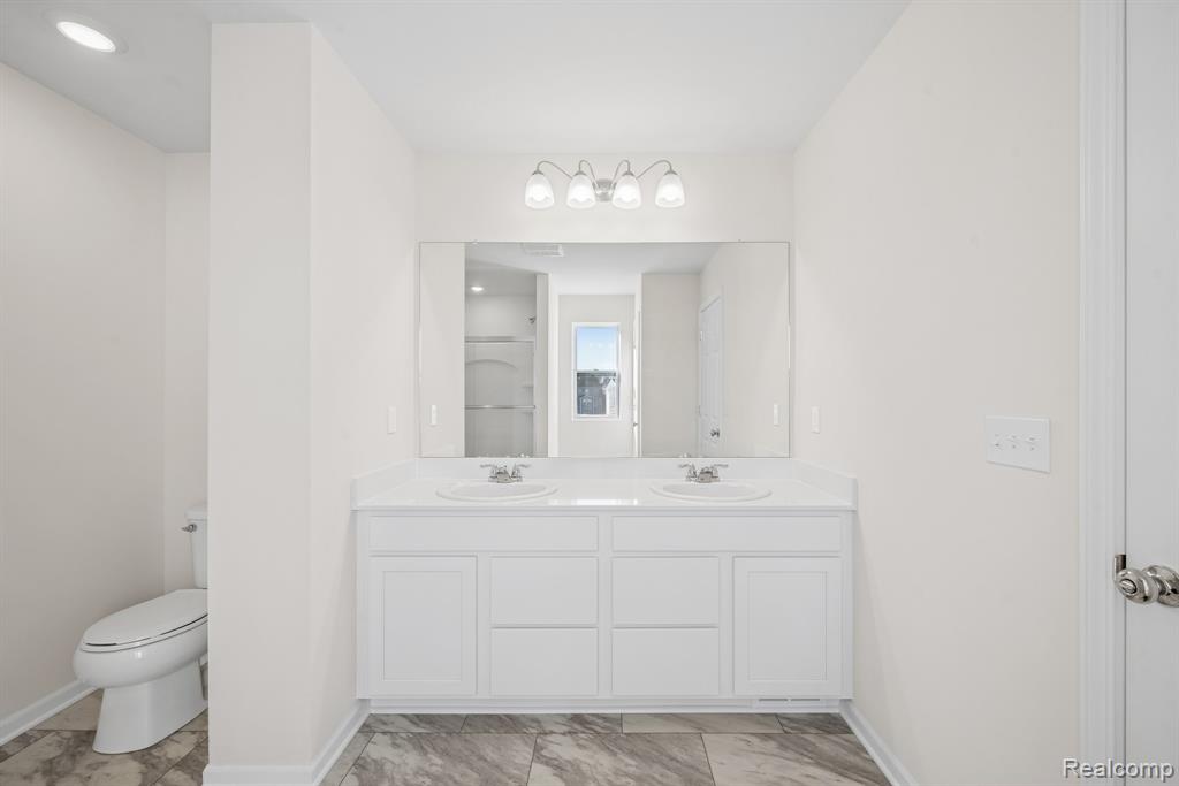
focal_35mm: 14
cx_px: 590
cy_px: 393
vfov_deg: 81.2
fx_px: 459
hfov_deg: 104.2
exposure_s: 1/5
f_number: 9
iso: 64
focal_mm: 14
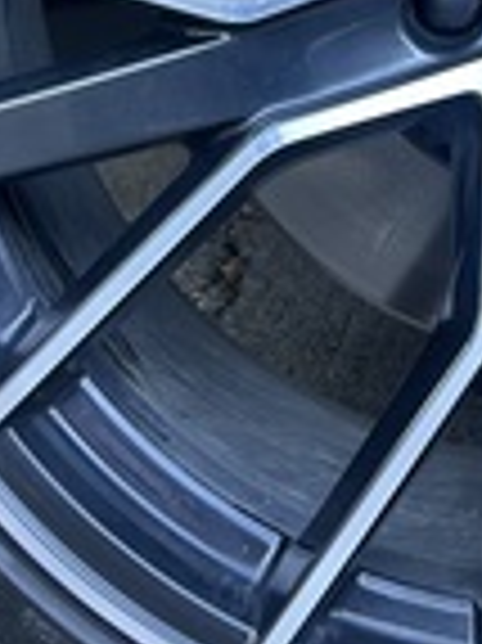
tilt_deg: -1.8
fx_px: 2027
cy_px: -266
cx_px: 572
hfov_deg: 13.2
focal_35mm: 109
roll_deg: -1.2
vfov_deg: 16.7
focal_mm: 5.7
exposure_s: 1/121
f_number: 1.5
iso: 100
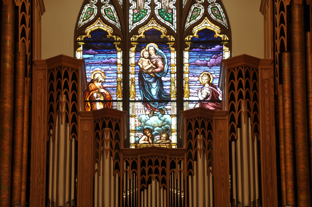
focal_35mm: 168
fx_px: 1454
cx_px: 156
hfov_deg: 12.2
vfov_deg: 8.1
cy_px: 104
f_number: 11
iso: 200
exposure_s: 1/2.5
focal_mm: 112
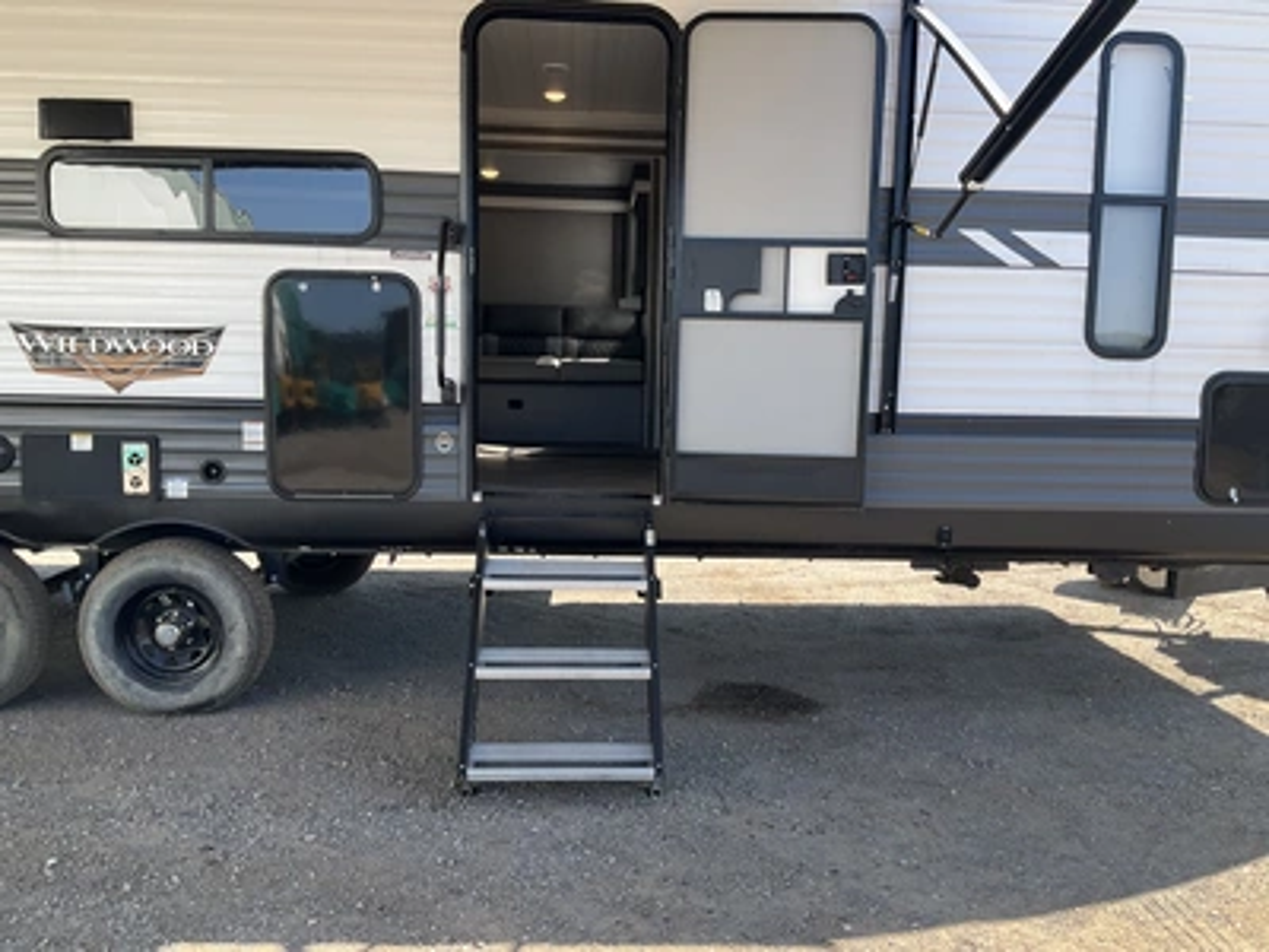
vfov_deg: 48.2
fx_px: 1063
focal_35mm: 29
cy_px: 476
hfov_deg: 61.7
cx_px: 634
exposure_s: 1/383
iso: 25
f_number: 1.8
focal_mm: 3
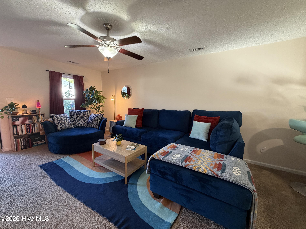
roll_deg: -0.8
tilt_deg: -6.9
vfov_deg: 85.7
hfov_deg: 102.1
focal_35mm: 14
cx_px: 153
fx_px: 124
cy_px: 114
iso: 320
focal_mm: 2.22
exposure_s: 1/60
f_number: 2.2
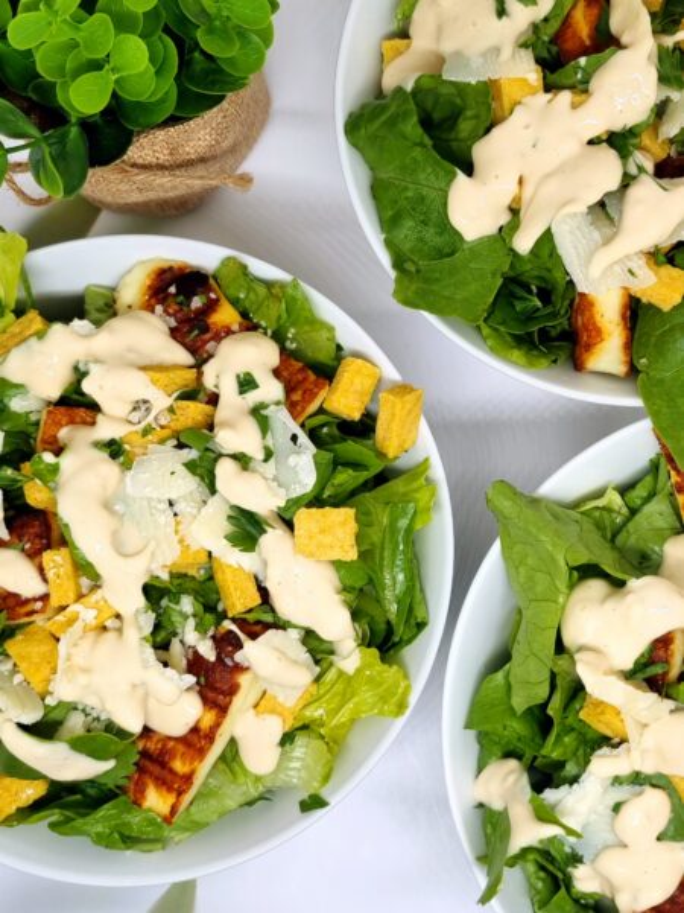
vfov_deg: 67.3
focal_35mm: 26
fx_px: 685
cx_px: 342
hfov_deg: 53.1
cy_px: 456
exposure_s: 1/100
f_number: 1.8
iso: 50
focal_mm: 5.4
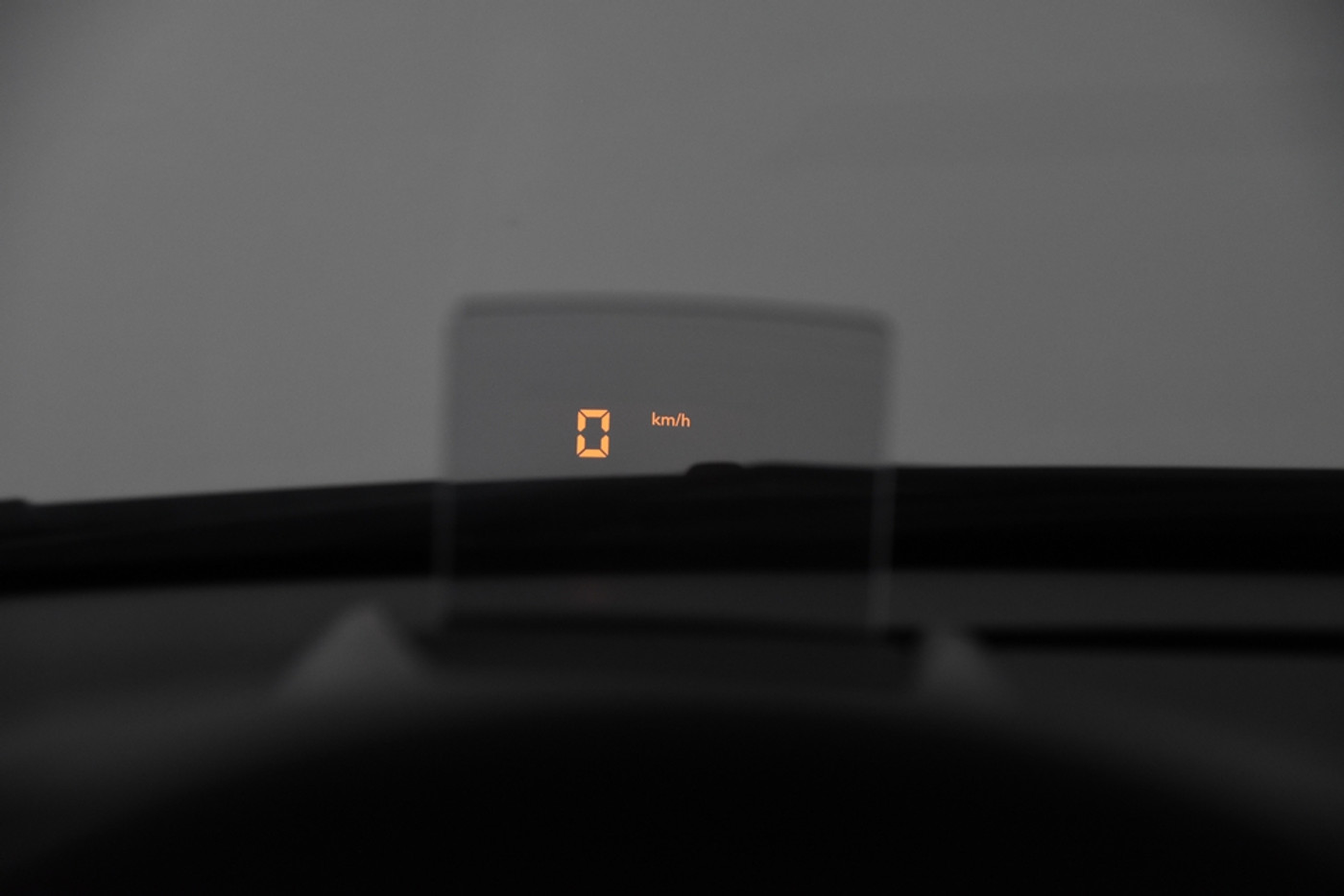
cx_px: 672
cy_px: 448
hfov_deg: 21.9
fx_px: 3471
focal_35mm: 93
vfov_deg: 14.7
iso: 1600
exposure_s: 1/250
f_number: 4
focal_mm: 62
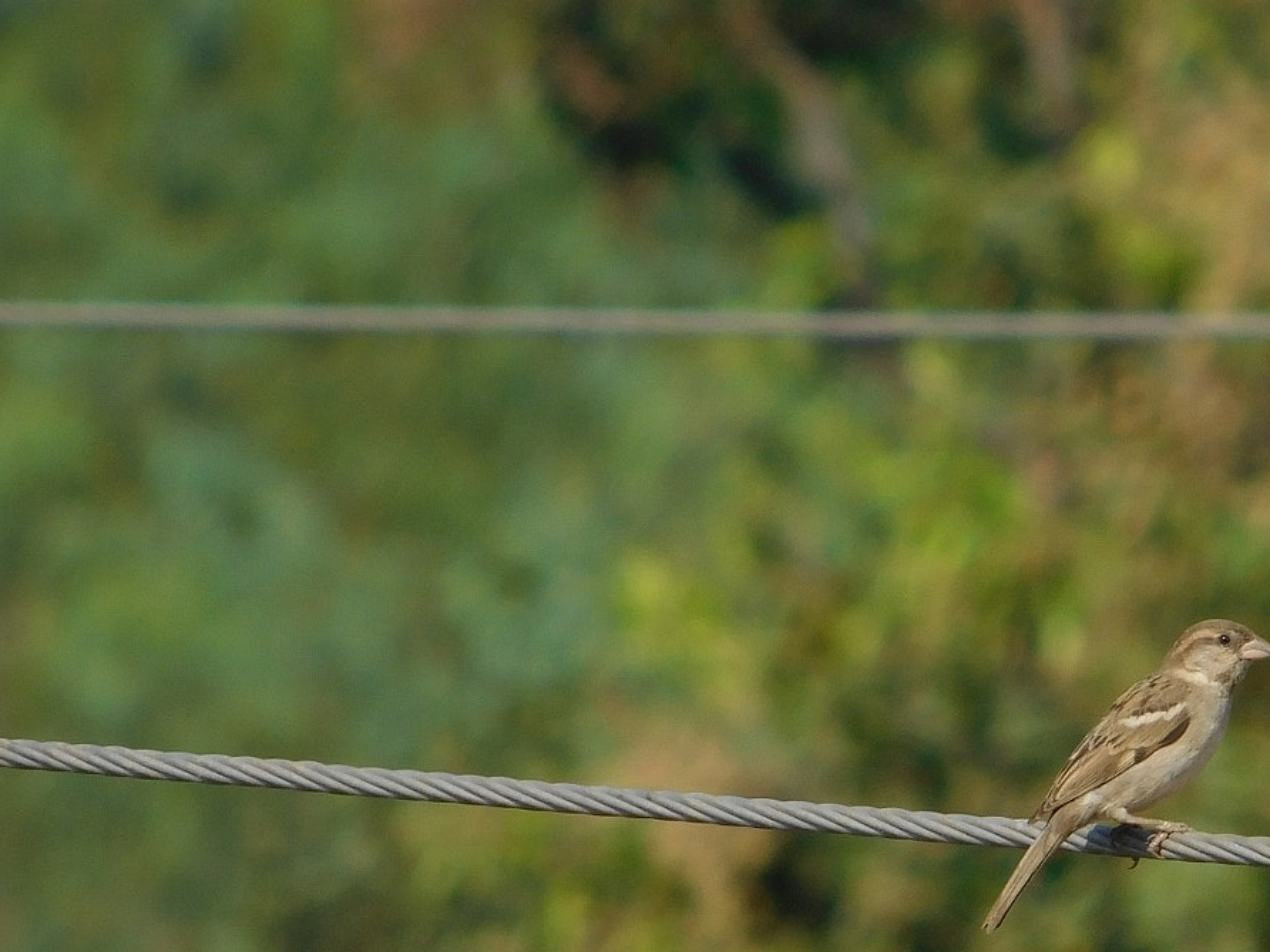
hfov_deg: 1.3
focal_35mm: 1534
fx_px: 56280
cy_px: 808
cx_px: 1119
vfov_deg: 1.0
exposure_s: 1/500
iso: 125
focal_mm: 152
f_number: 6.5
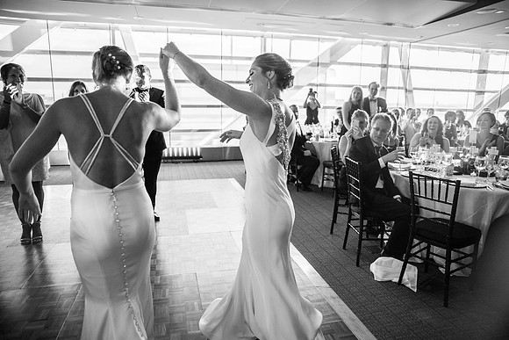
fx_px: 339
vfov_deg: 53.2
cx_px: 254
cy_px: 170
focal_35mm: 24
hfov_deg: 73.7
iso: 640
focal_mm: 24
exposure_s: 1/320
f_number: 2.8
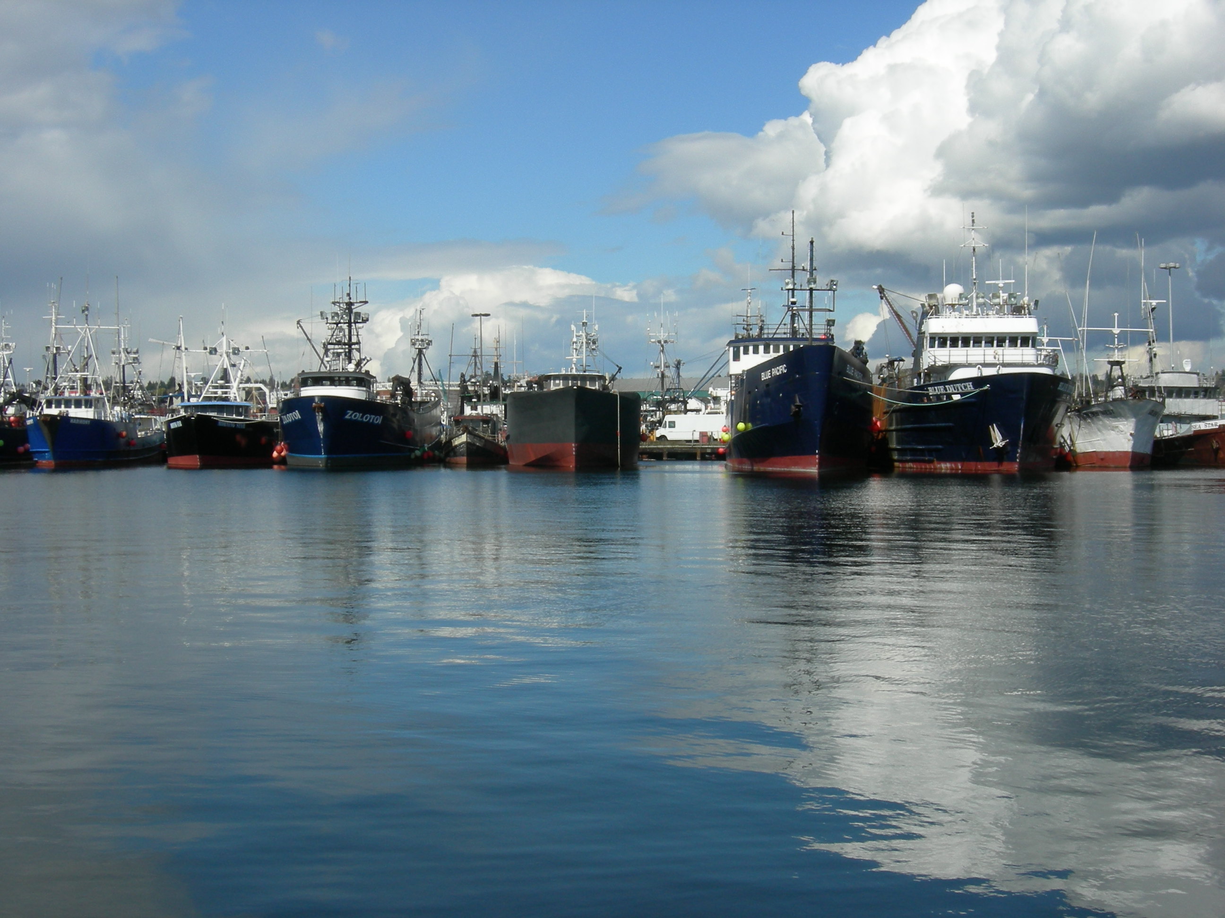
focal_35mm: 50
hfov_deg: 38.2
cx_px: 612
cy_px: 459
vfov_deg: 29.1
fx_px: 1769
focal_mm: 10.4
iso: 64
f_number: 7.8
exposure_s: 1/304
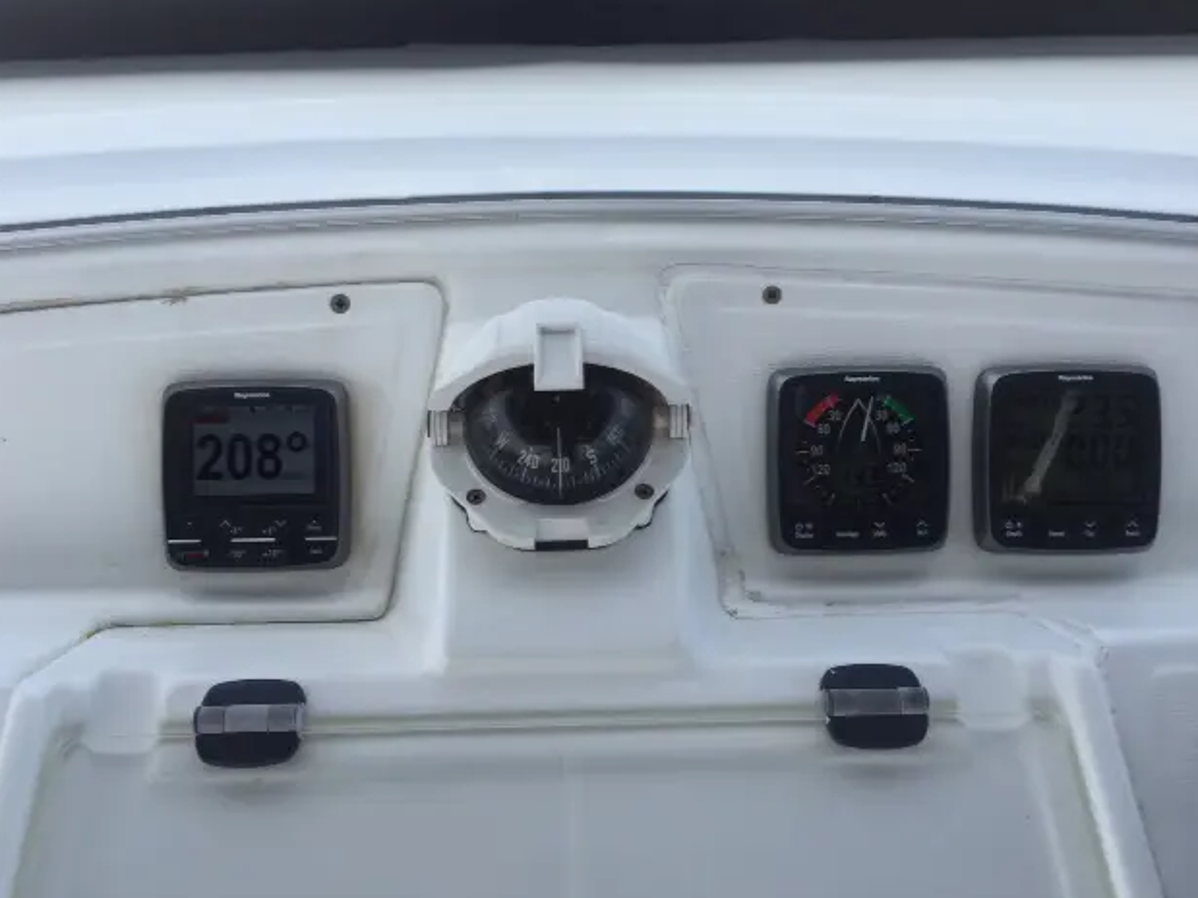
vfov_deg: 46.8
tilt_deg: -60.0
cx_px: 590
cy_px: 445
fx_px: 1038
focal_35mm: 30
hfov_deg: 60.0
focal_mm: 4.15
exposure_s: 1/1130
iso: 32
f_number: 2.2
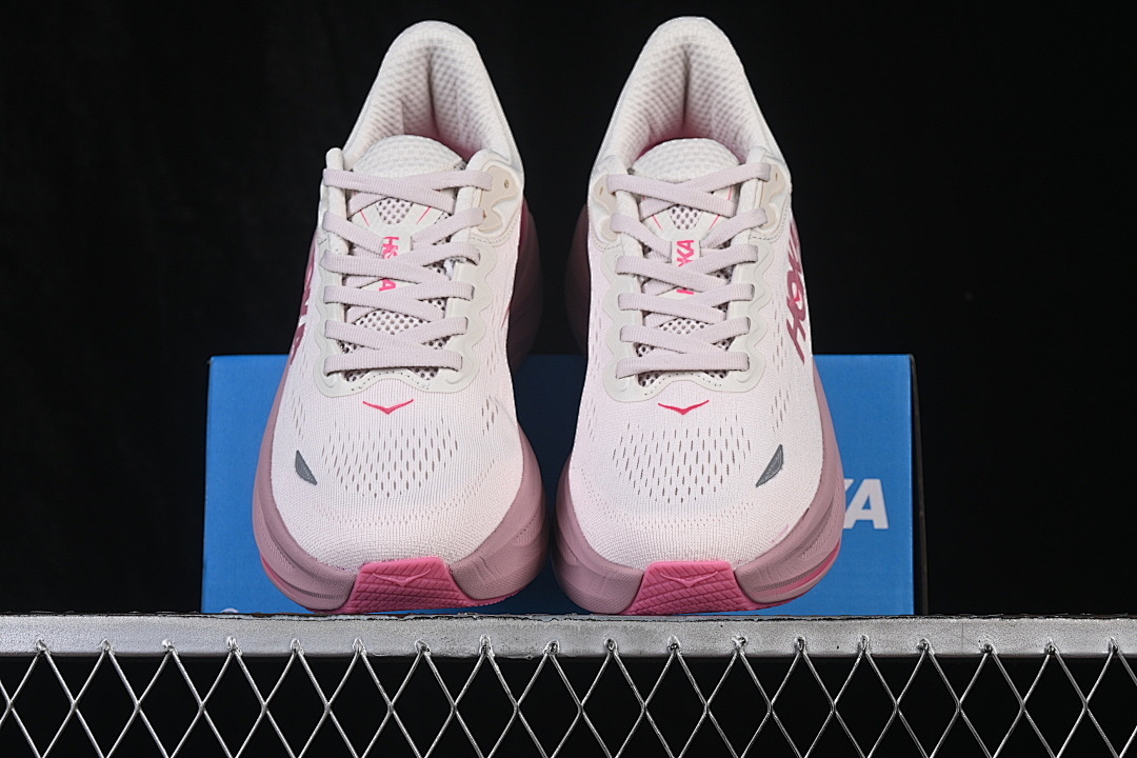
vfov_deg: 18.2
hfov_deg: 27.0
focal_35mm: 75
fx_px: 2369
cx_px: 568
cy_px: 379
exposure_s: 1/80
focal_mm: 50
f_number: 8
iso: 160
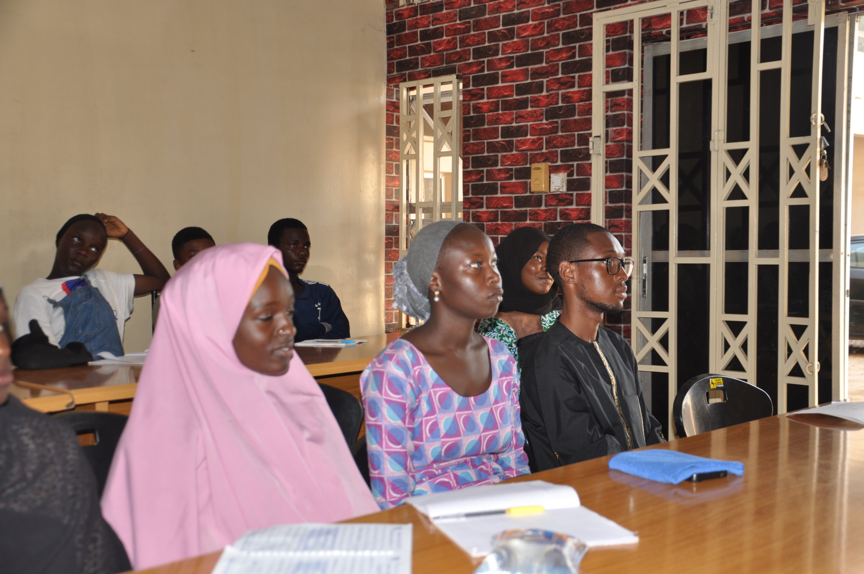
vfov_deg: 29.8
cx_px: 432
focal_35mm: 45
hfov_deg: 43.7
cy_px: 287
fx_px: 1079
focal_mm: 30
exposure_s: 1/60
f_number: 4.2
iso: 200
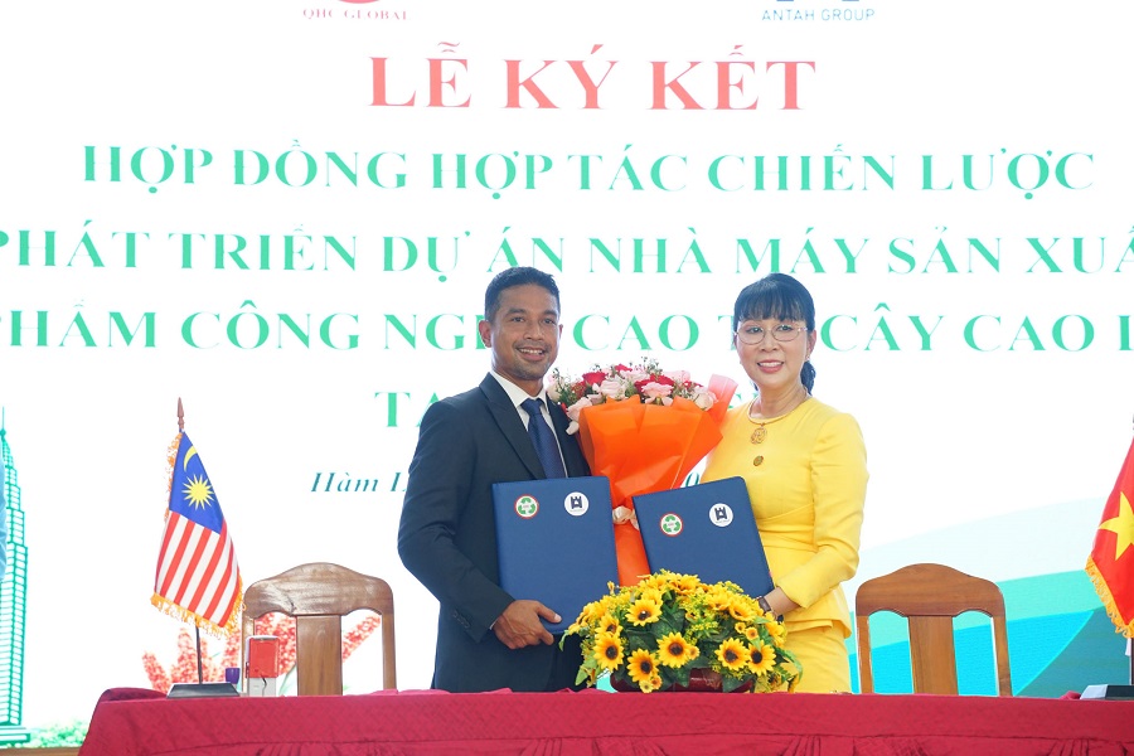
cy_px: 378
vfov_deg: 13.8
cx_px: 567
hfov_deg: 20.6
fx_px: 3118
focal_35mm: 99
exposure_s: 1/15
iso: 1000
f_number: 6.3
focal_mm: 99
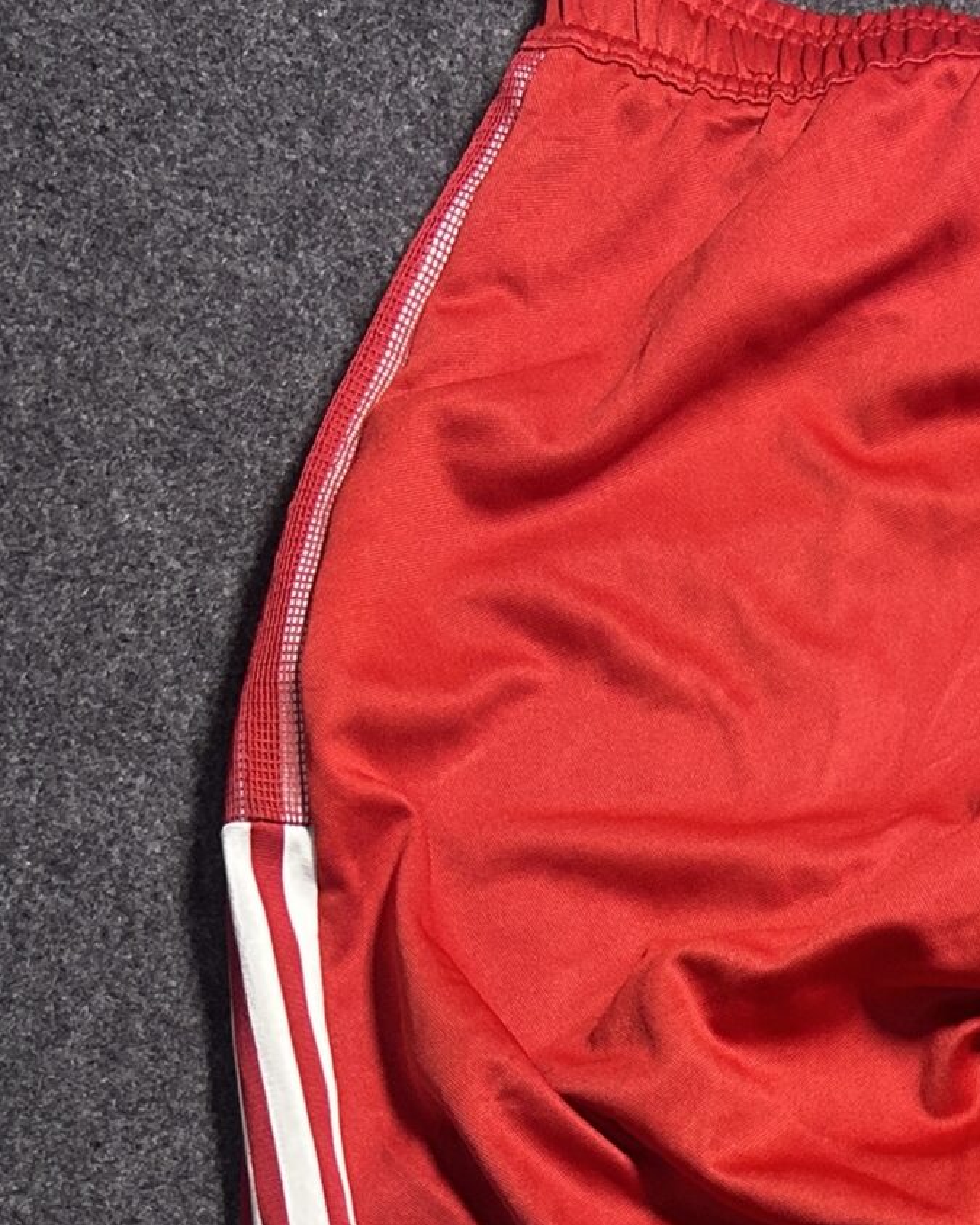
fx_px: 2792
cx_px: 1034
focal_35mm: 77
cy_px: 1669
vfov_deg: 21.8
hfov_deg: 19.2
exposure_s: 1/50
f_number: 1.5
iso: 200
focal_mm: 5.7
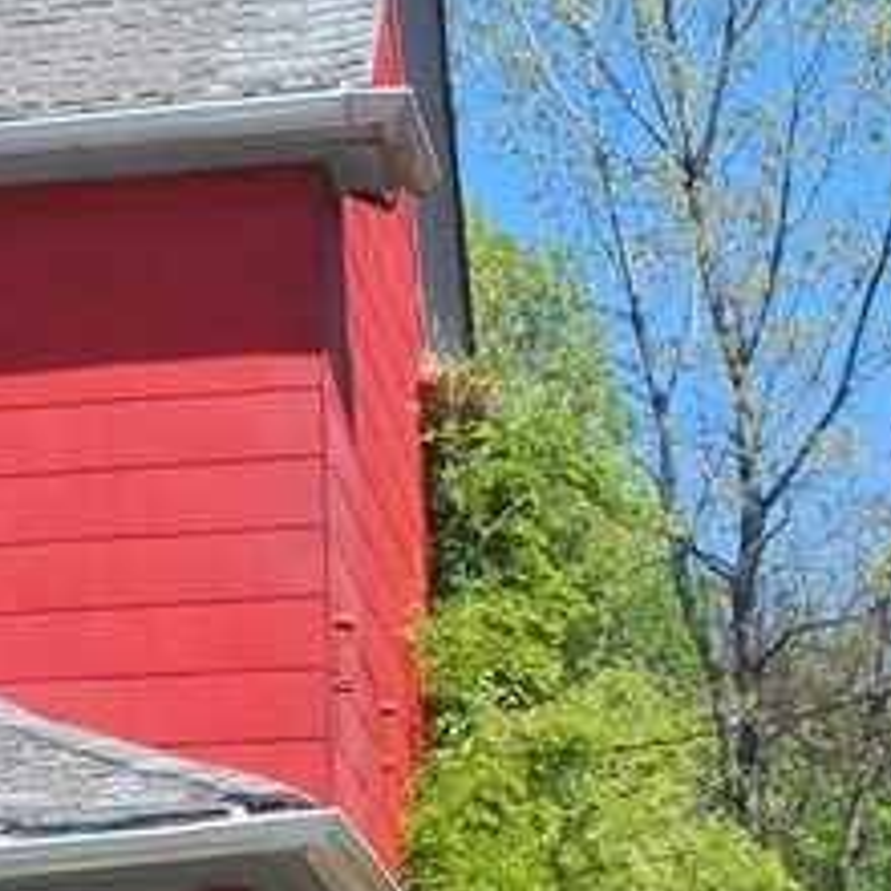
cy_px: 972
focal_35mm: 138
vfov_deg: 12.4
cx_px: -480
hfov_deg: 12.0
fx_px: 4019
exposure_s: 1/200
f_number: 7.1
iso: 100
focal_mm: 22
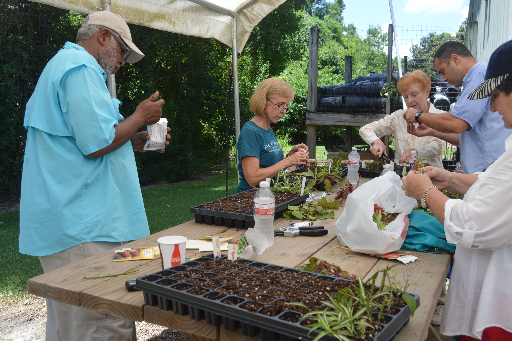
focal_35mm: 34
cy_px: 170
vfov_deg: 38.3
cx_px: 256
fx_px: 490
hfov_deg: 55.1
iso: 100
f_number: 6.3
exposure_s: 1/160
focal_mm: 23
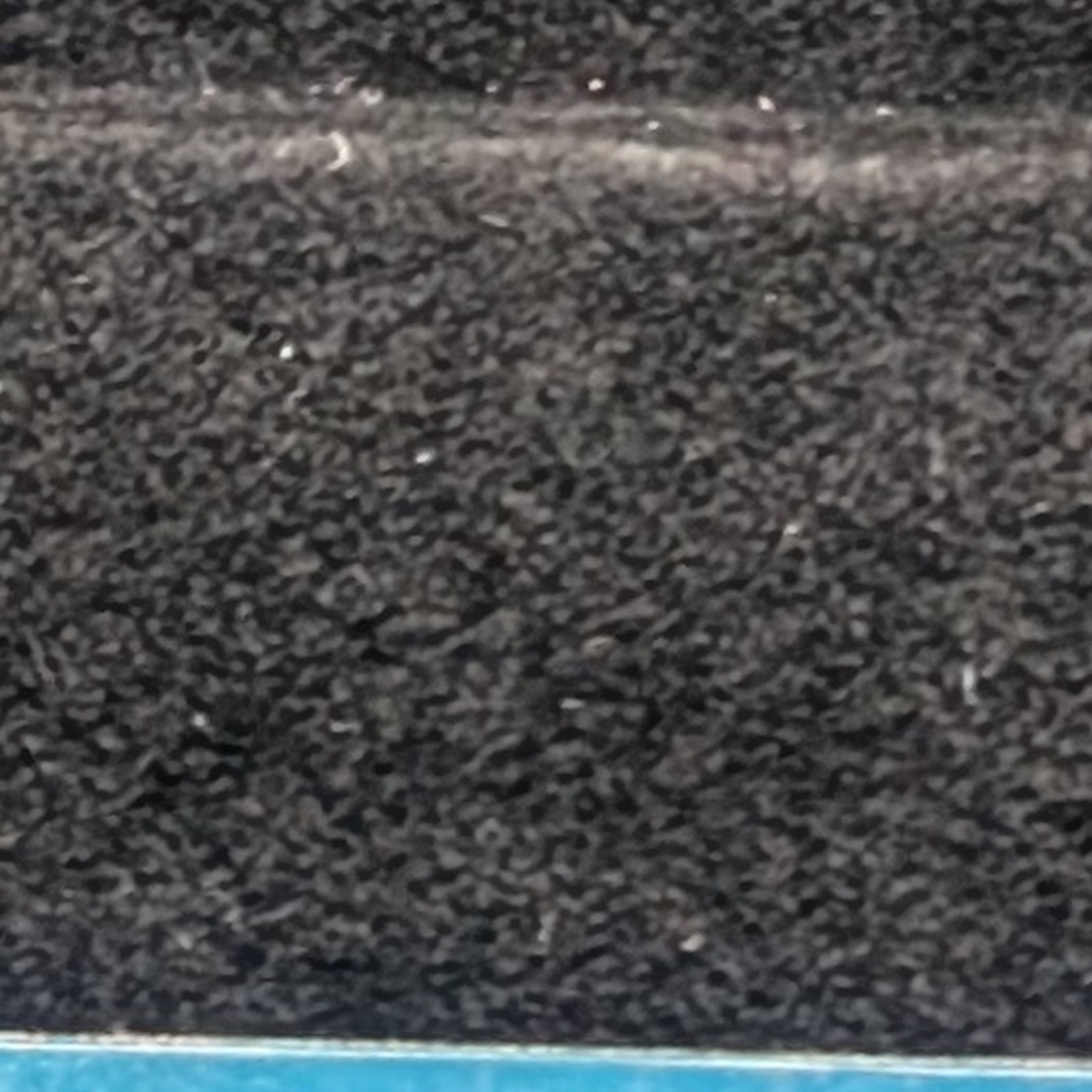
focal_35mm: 303
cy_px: 2064
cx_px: -419
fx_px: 10814
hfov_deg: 5.7
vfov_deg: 5.7
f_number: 1.68
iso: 566
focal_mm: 6.9
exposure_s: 1/58.1
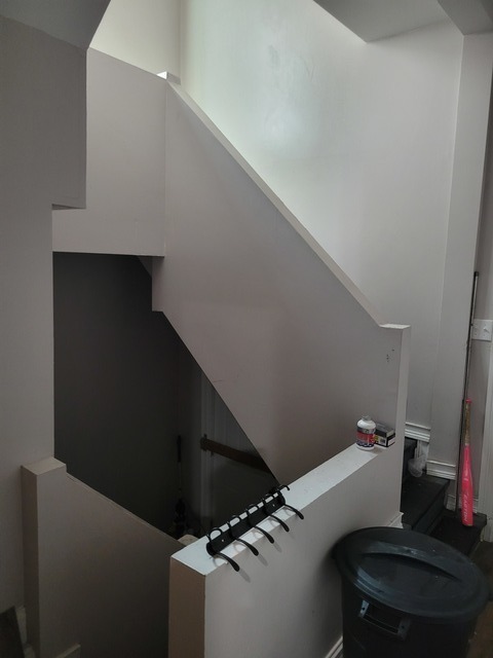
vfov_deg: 67.3
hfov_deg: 53.1
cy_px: 329
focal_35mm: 26
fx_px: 494
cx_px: 246
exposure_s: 1/40
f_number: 1.8
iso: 500
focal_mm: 5.4
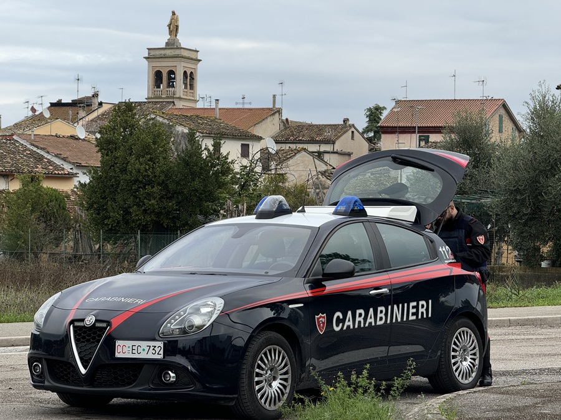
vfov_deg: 12.3
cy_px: 210
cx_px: 280
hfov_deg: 16.4
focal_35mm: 120
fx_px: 1945
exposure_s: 1/473
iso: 50
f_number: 2.8
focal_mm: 15.66
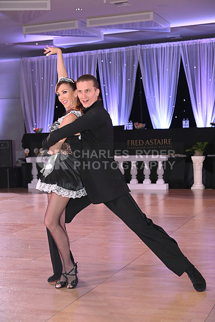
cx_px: 108
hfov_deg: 21.9
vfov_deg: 32.4
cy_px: 161
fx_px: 555
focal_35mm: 62
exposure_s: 1/200
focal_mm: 62
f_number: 5
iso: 2000
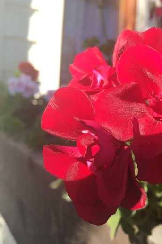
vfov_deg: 47.4
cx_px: 149
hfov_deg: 31.0
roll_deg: -5.4
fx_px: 277
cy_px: 120
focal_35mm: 41
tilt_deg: -1.6
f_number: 2.2
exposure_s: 1/405
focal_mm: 4.15
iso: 25
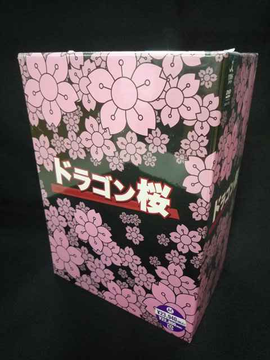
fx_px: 260
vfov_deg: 69.4
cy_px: 180
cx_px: 135
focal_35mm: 25
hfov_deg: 54.9
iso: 400
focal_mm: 4.4
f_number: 2.8
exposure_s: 1/20
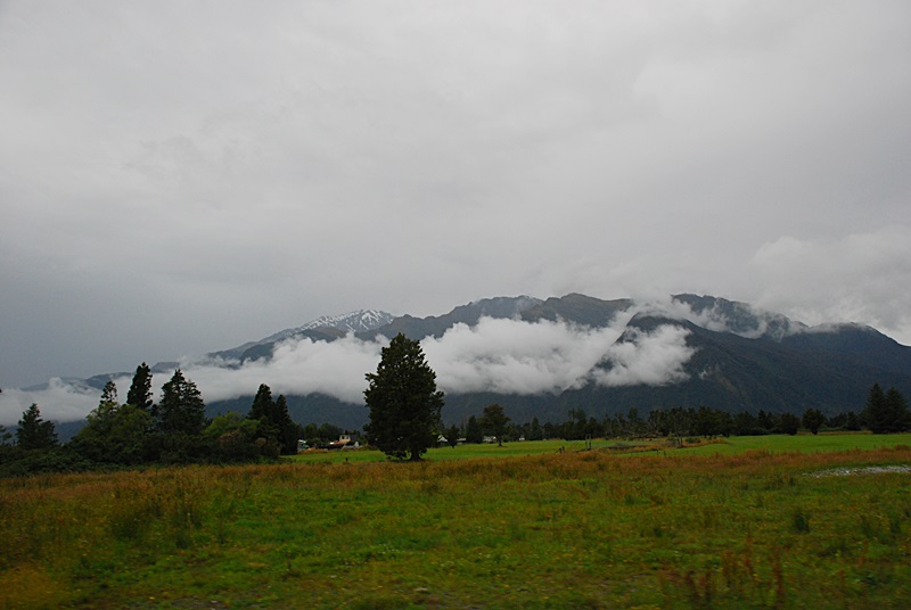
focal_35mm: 33
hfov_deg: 57.2
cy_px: 305
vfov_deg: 40.1
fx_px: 836
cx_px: 456
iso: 400
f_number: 5.6
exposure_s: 1/500
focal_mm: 22
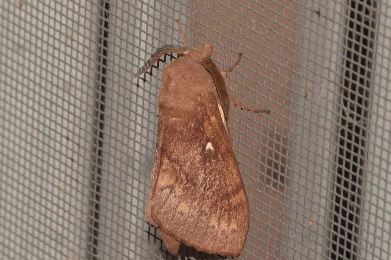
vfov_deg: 6.5
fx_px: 2280
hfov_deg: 9.8
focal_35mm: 210
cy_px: 130
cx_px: 196
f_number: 13
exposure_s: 1/160
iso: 100
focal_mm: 140
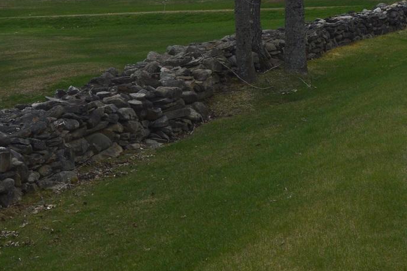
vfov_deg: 11.5
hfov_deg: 17.1
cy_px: 15
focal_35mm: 118
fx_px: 1333
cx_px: 378
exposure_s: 1/250
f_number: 10
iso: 400
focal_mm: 30
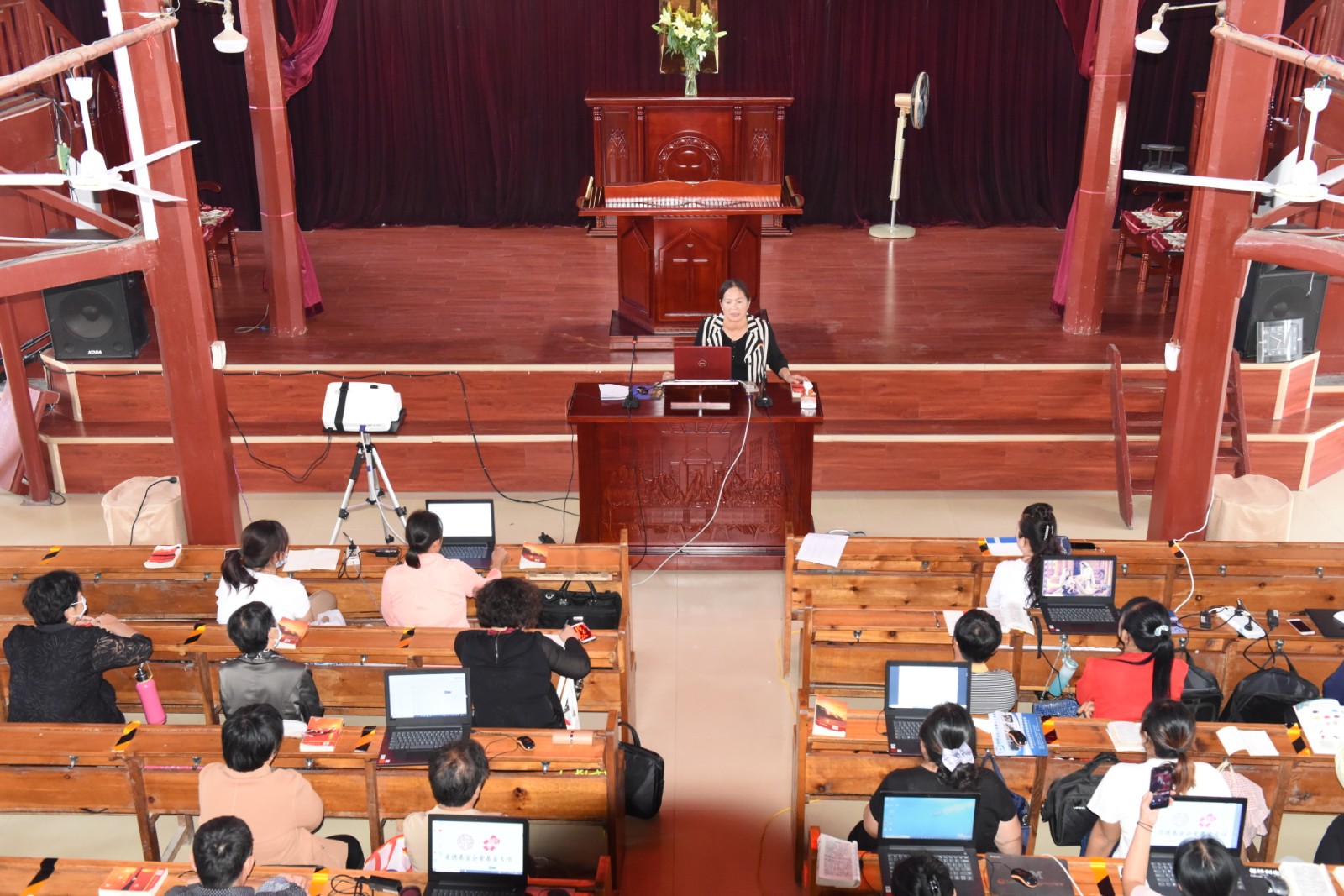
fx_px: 1419
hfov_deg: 50.7
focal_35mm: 38
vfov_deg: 35.1
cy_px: 448
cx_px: 672
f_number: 5.6
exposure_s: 1/40
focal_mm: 38
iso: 4500
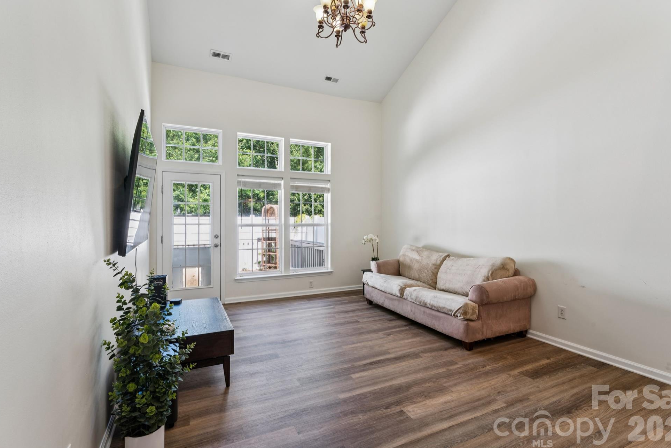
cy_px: 215
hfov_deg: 91.8
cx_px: 346
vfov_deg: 69.1
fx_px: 325
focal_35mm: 17
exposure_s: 1/4
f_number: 13
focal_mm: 16.4
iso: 100
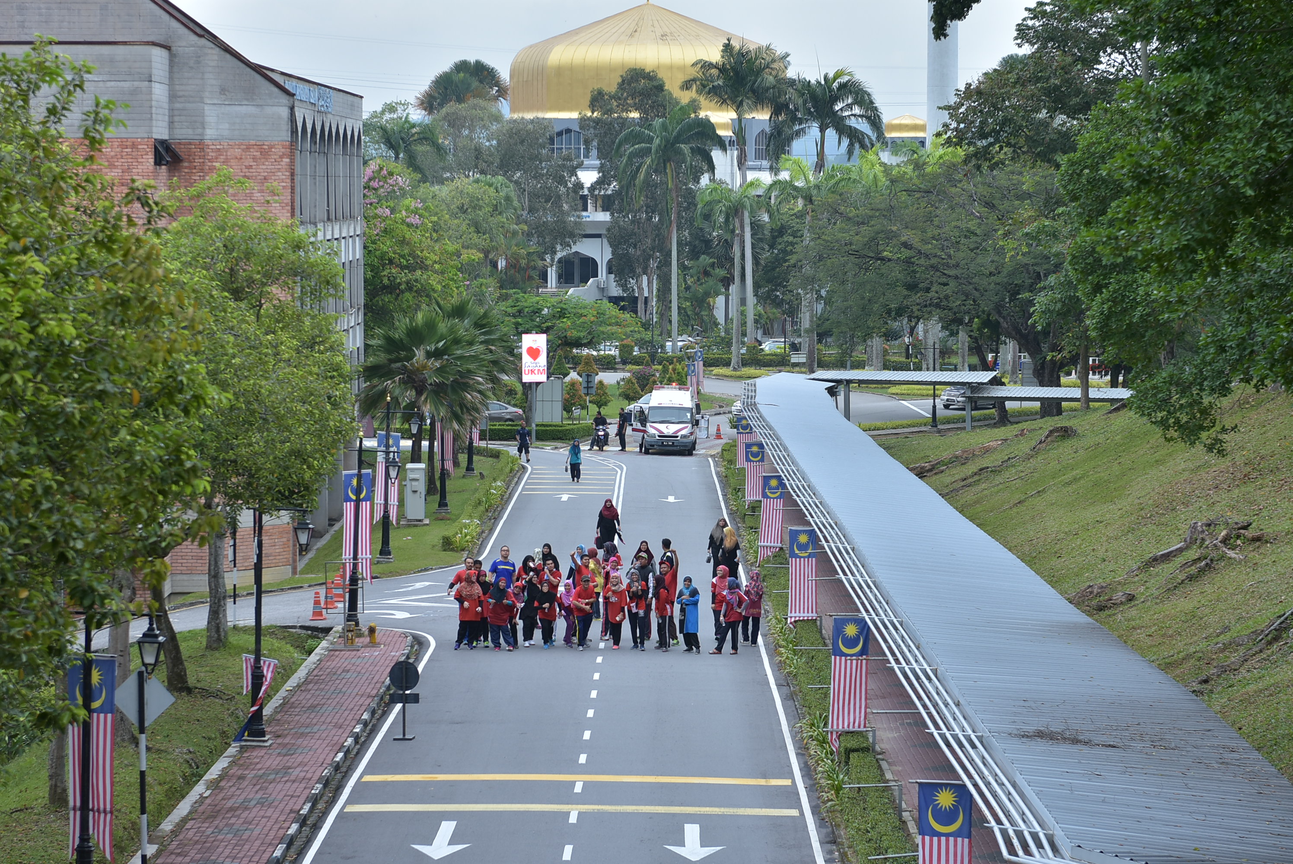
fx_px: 3558
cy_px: 432
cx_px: 646
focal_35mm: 99
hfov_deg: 20.6
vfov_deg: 13.8
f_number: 4.5
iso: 125
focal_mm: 66
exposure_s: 1/320
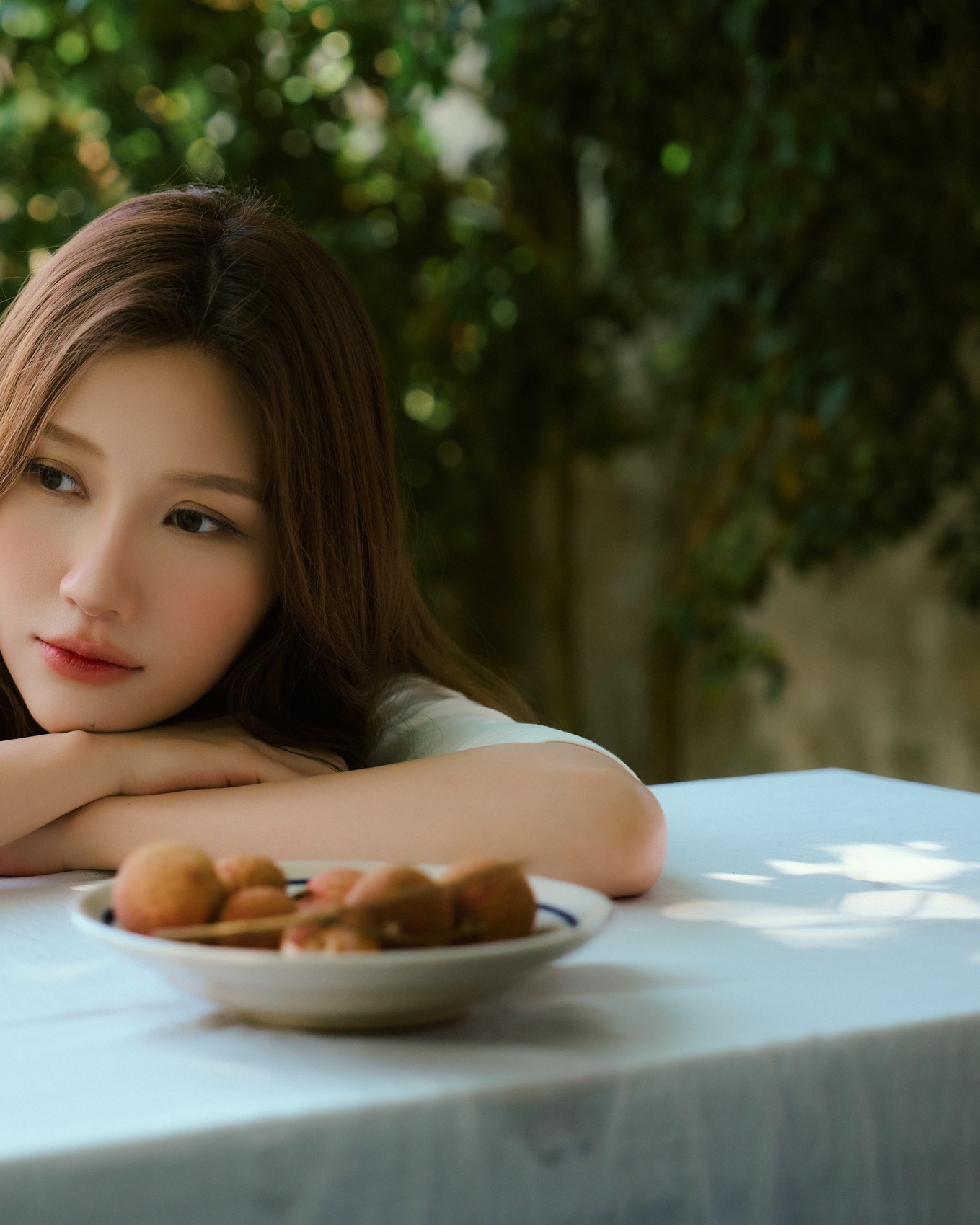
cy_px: 610
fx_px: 3590
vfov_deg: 19.4
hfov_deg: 15.4
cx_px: 92
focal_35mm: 99
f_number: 2.8
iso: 500
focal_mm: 70
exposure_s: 1/640
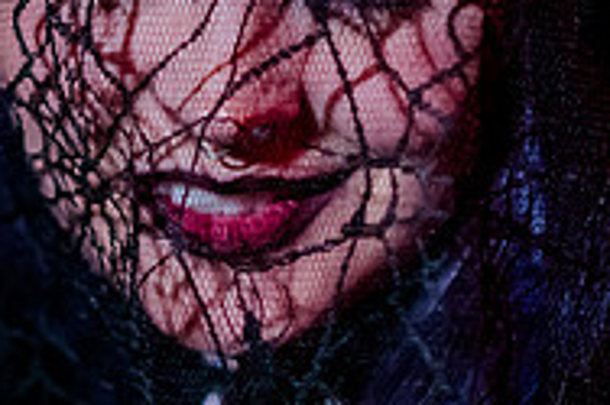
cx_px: 17
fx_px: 5858
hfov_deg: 5.9
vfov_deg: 4.0
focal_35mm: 346
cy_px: 204
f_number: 2
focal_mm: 105
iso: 2500
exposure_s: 1/100
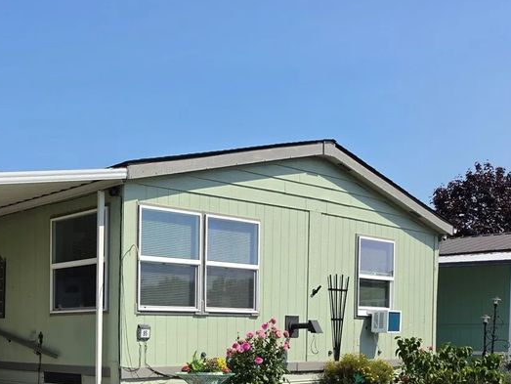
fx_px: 665
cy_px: 354
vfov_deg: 30.6
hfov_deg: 38.1
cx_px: 19
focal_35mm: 45
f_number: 1.4
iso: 64
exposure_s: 1/7058
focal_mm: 6.5
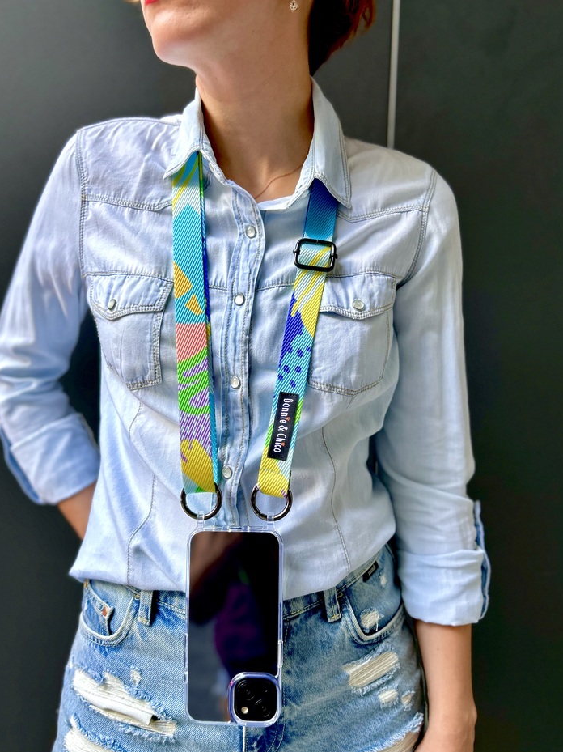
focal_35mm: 28
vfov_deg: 63.4
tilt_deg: -7.2
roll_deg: -1.6
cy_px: 392
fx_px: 608
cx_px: 274
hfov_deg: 49.7
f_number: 1.5
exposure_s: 1/100
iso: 64
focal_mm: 5.7
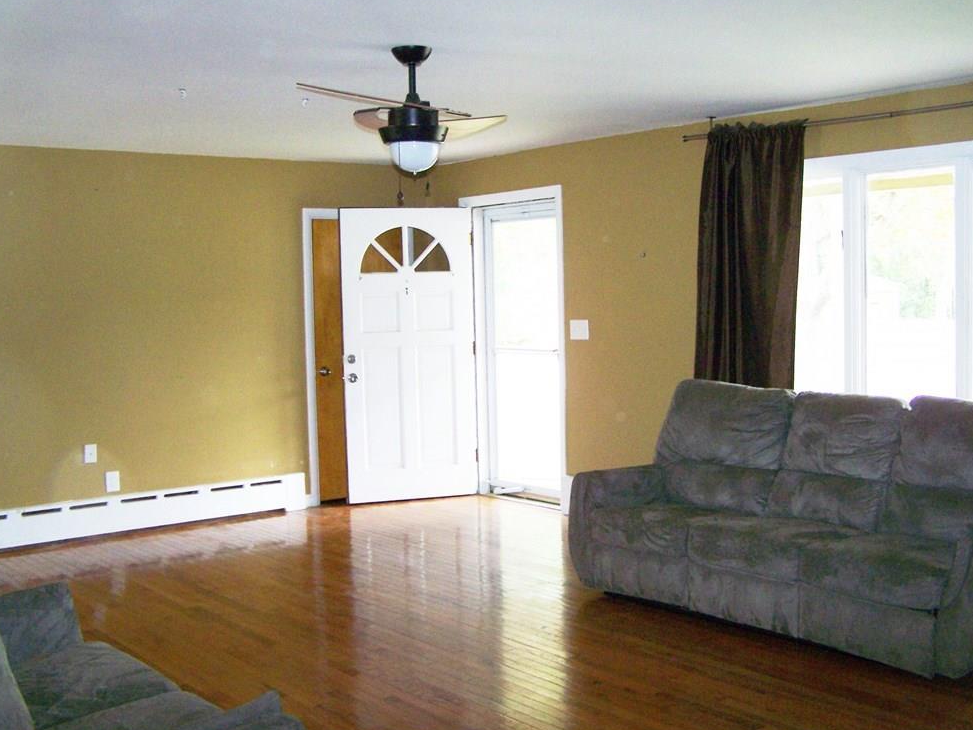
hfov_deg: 46.8
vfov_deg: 36.0
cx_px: 500
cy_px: 357
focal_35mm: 40
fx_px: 1124
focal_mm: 6.3
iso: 160
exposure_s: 1/60
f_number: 2.8
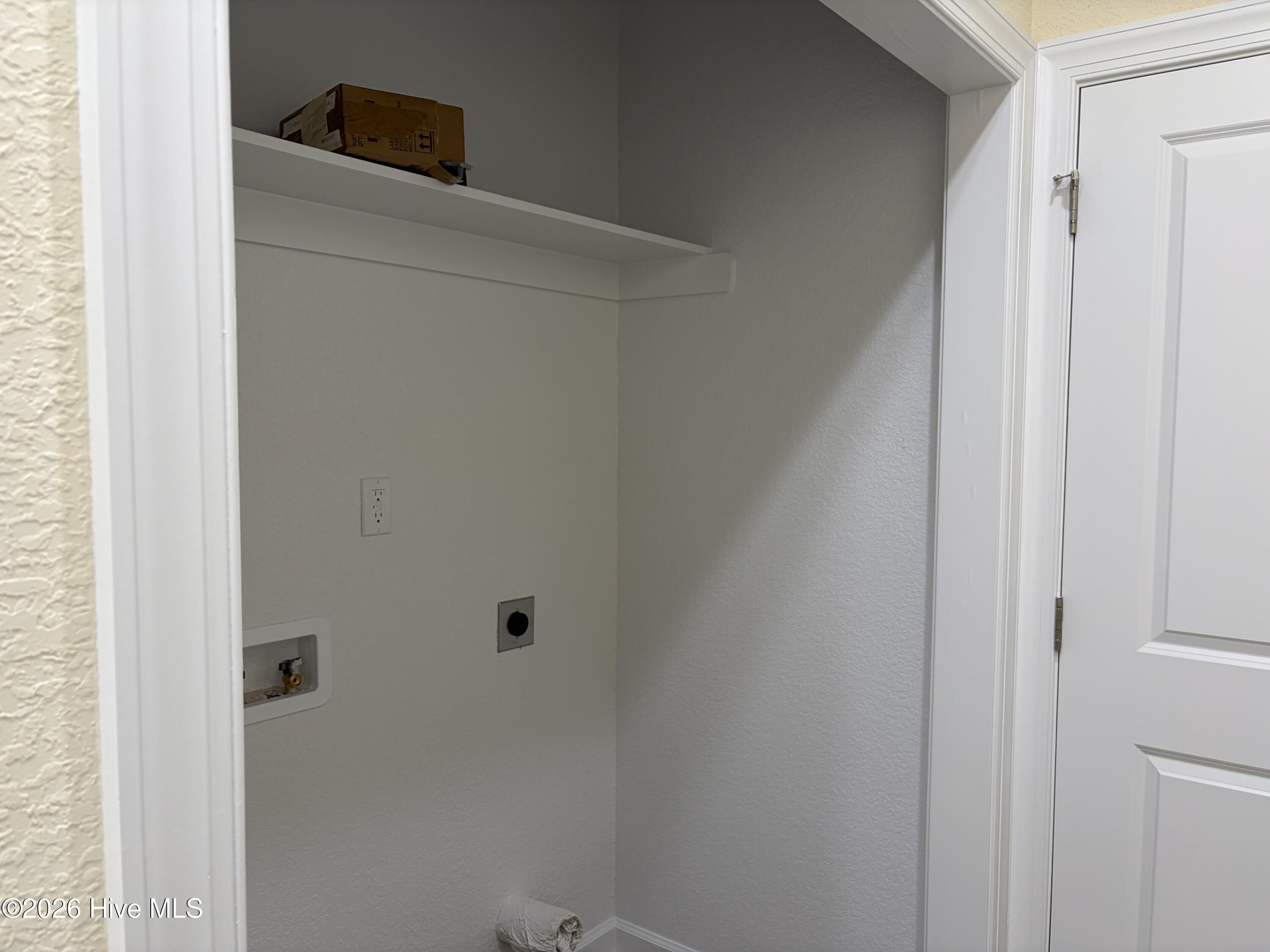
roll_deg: +0.0
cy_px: 476
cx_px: 635
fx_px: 954
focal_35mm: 26
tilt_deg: -2.9
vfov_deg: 53.1
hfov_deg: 67.3
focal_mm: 5.96
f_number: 1.6
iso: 64
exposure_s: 1/60
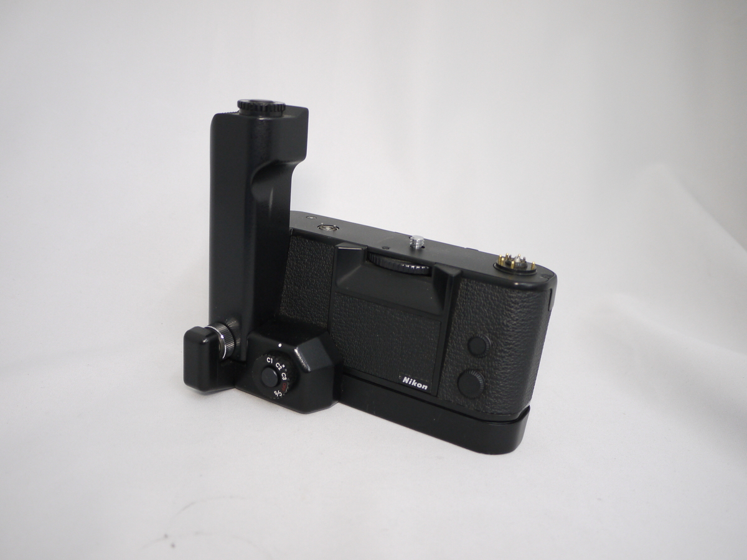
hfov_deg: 54.0
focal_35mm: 34
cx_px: 374
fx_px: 734
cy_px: 280
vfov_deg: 41.8
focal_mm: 17
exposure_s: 1/60
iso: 400
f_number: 4
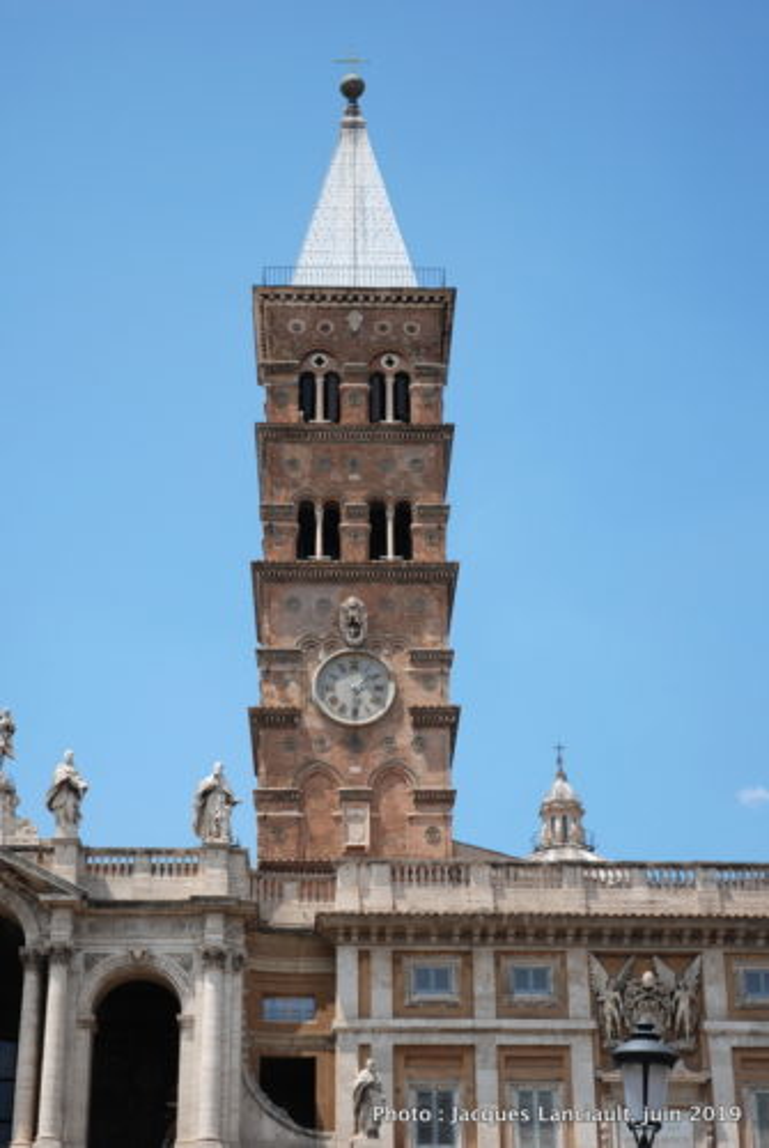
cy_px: 574
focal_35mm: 66
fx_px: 2107
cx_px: 384
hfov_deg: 20.7
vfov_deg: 30.5
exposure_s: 1/500
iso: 100
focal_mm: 44
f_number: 4.5
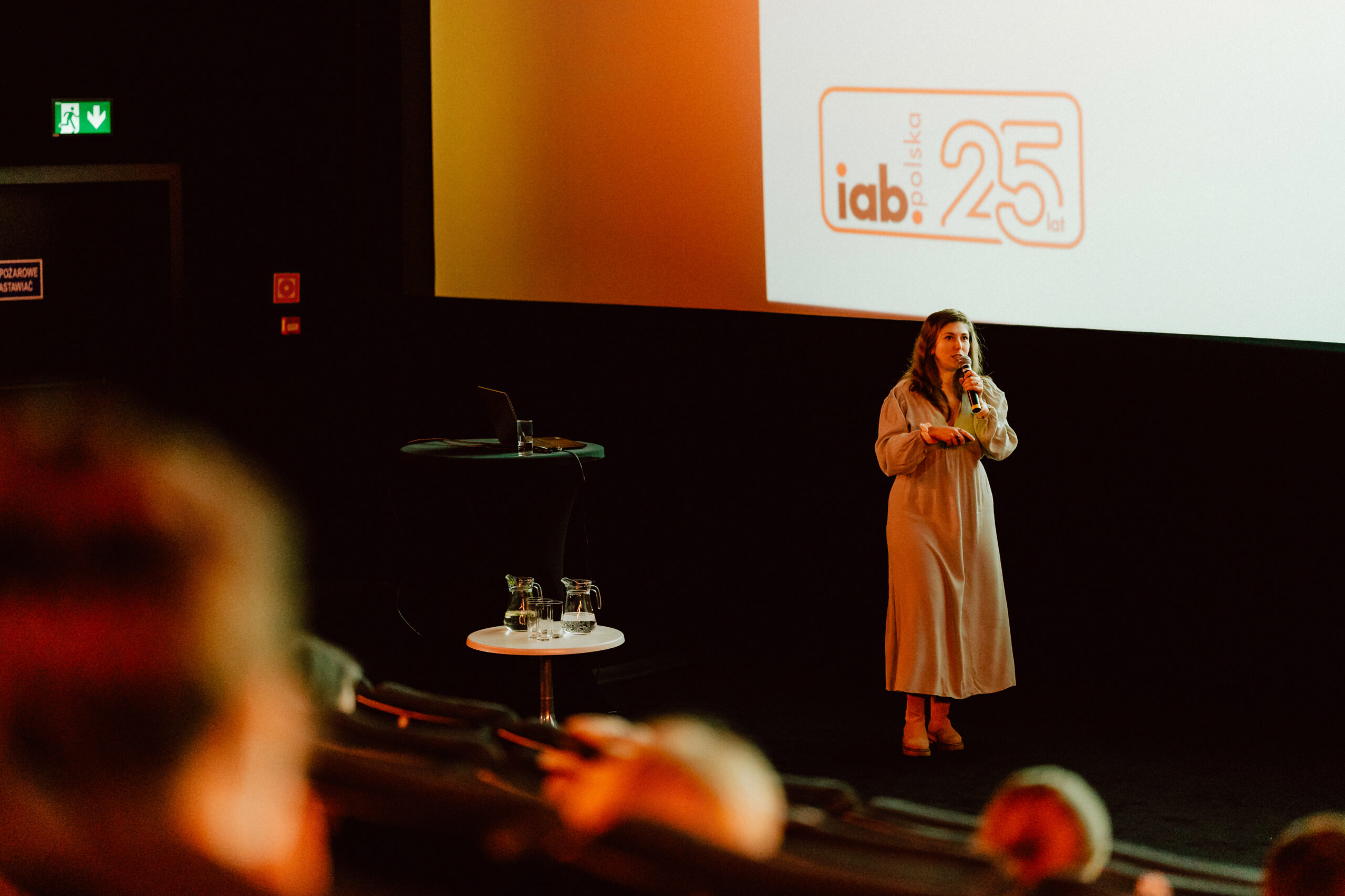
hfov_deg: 23.9
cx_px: 672
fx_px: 3176
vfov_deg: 16.1
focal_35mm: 85
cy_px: 448
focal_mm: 85
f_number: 1.4
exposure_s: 1/200
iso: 4000
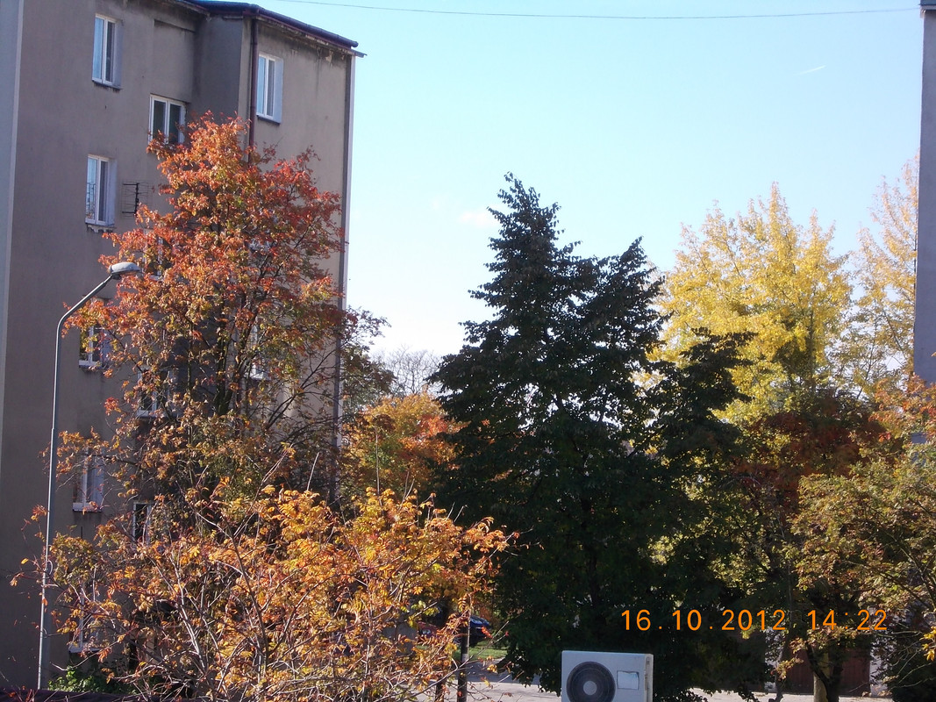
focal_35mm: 127
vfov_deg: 11.7
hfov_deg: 15.5
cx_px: 468
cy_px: 351
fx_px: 3434
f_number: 6.3
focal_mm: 17.9
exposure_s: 1/125
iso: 80
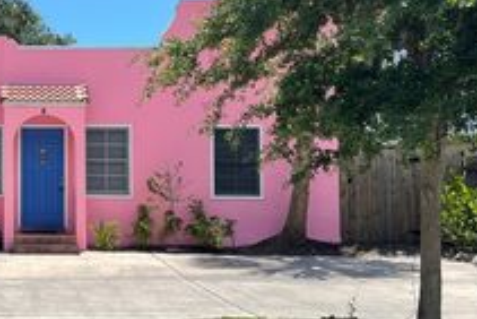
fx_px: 849
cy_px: 130
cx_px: -9
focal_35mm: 64
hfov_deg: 29.2
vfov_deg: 21.3
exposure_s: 1/4202
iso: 32
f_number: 1.6
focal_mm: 5.1
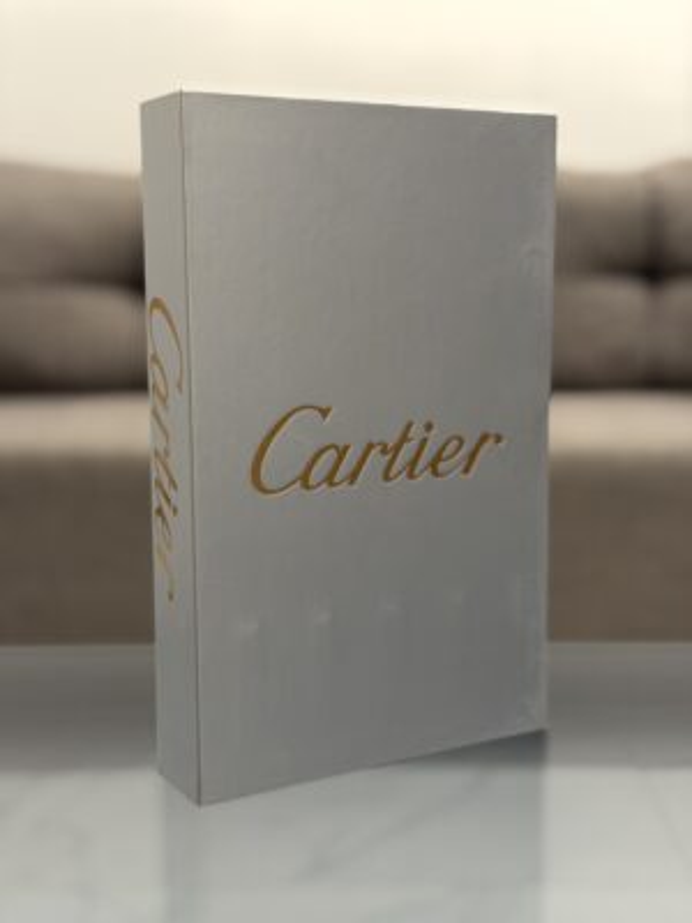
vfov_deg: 39.7
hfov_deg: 30.3
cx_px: 346
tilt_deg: -8.9
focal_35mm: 48
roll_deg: -0.5
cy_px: 462
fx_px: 1279
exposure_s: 1/50
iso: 125
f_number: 1.78
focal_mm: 6.76
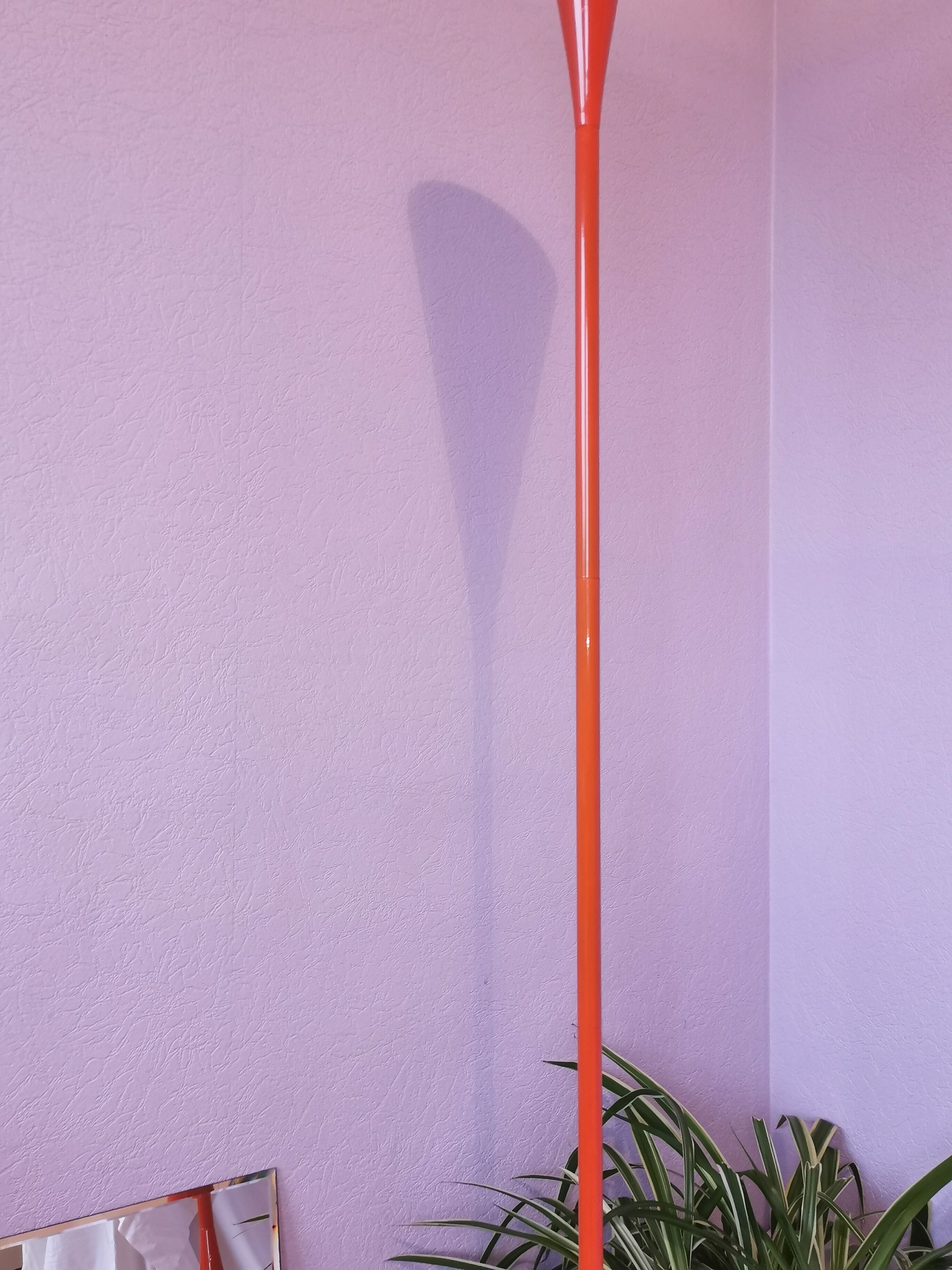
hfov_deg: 45.4
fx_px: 1137
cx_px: 476
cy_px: 635
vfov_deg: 58.4
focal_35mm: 31
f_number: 1.8
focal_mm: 5.58
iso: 200
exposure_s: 1/50
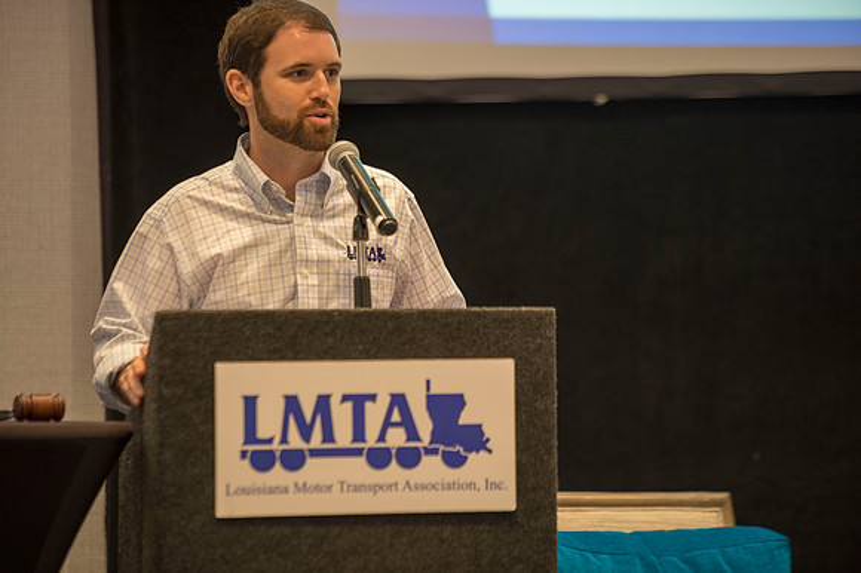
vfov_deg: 7.8
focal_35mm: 175
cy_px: 286
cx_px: 430
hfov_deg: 11.8
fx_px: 4183
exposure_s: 1/100
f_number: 2.8
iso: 1250
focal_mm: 175
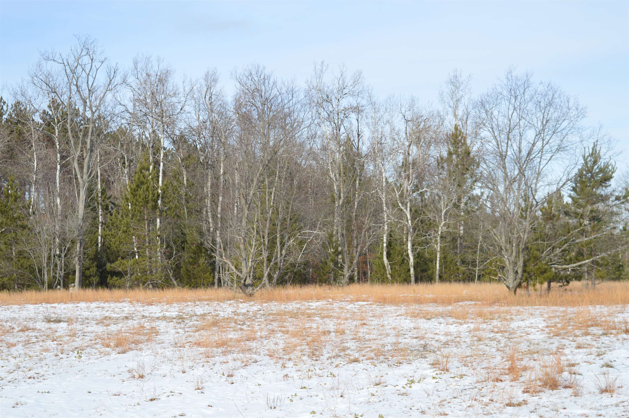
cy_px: 209
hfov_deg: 29.3
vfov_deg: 19.7
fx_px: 1204
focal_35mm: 69
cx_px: 314
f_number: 8
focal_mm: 46
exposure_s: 1/250
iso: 100
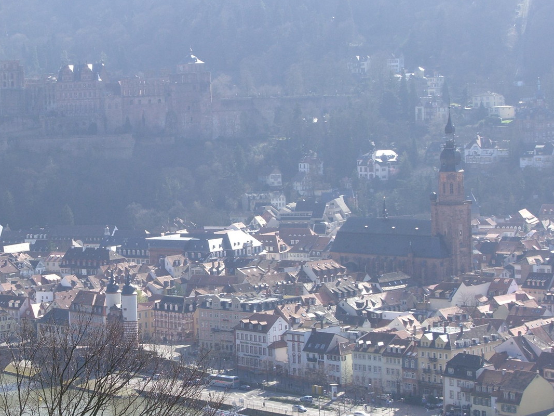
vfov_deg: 14.5
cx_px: 144
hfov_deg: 19.1
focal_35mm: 102
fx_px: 1632
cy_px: 213
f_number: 5.6
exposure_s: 1/200
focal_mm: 14.2
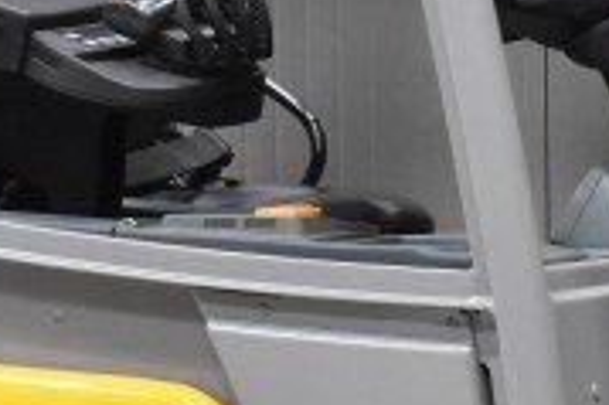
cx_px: 575
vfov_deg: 5.5
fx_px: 4248
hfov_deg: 8.2
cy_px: 272
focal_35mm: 251
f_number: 5
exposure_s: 1/30
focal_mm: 25
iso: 1250
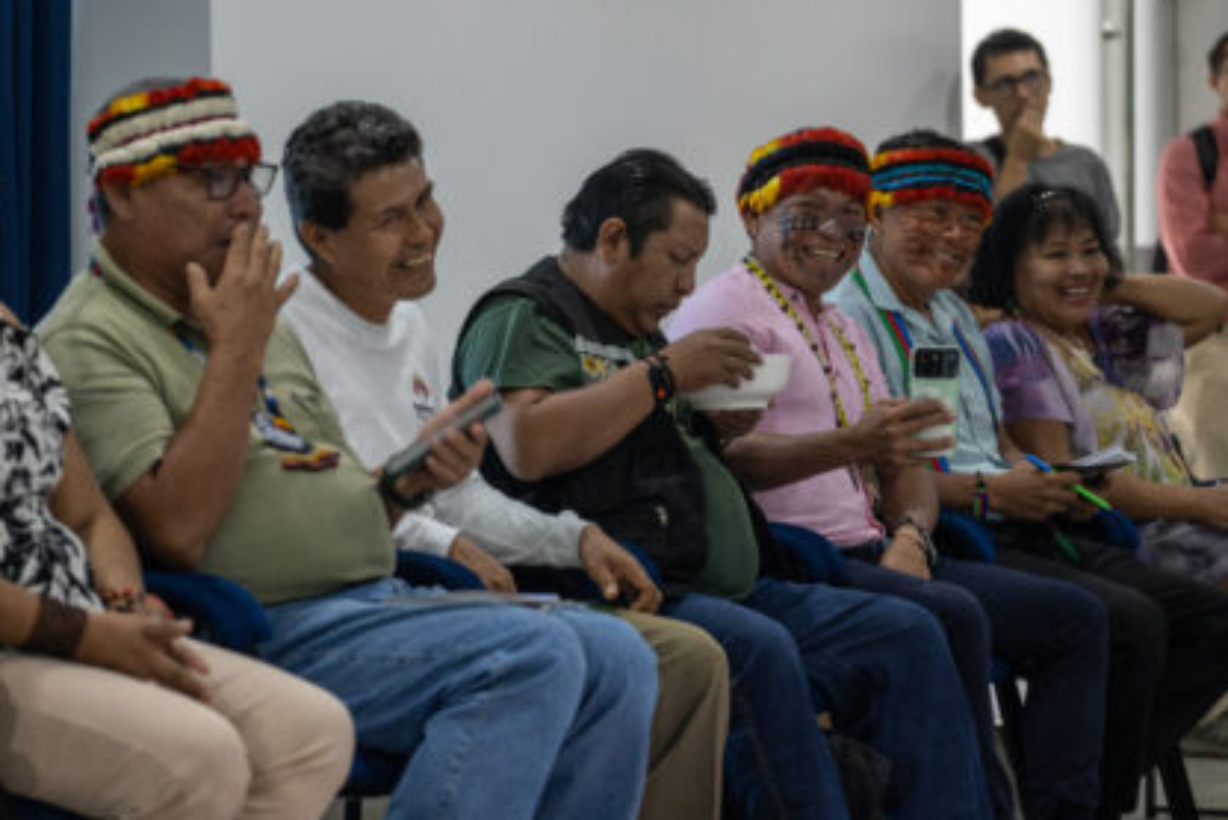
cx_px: 579
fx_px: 4642
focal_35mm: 136
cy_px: 357
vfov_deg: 10.1
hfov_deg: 15.1
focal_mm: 118
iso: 2000
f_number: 4
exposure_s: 1/80
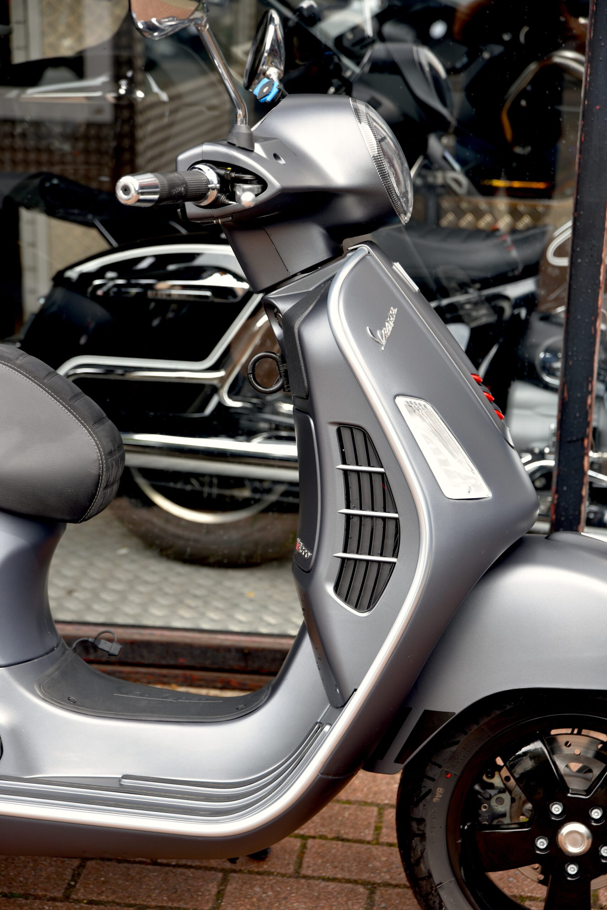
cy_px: 455
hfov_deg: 19.5
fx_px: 1769
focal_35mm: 70
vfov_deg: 28.8
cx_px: 304
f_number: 4.5
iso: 100
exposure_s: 1/80
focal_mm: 70
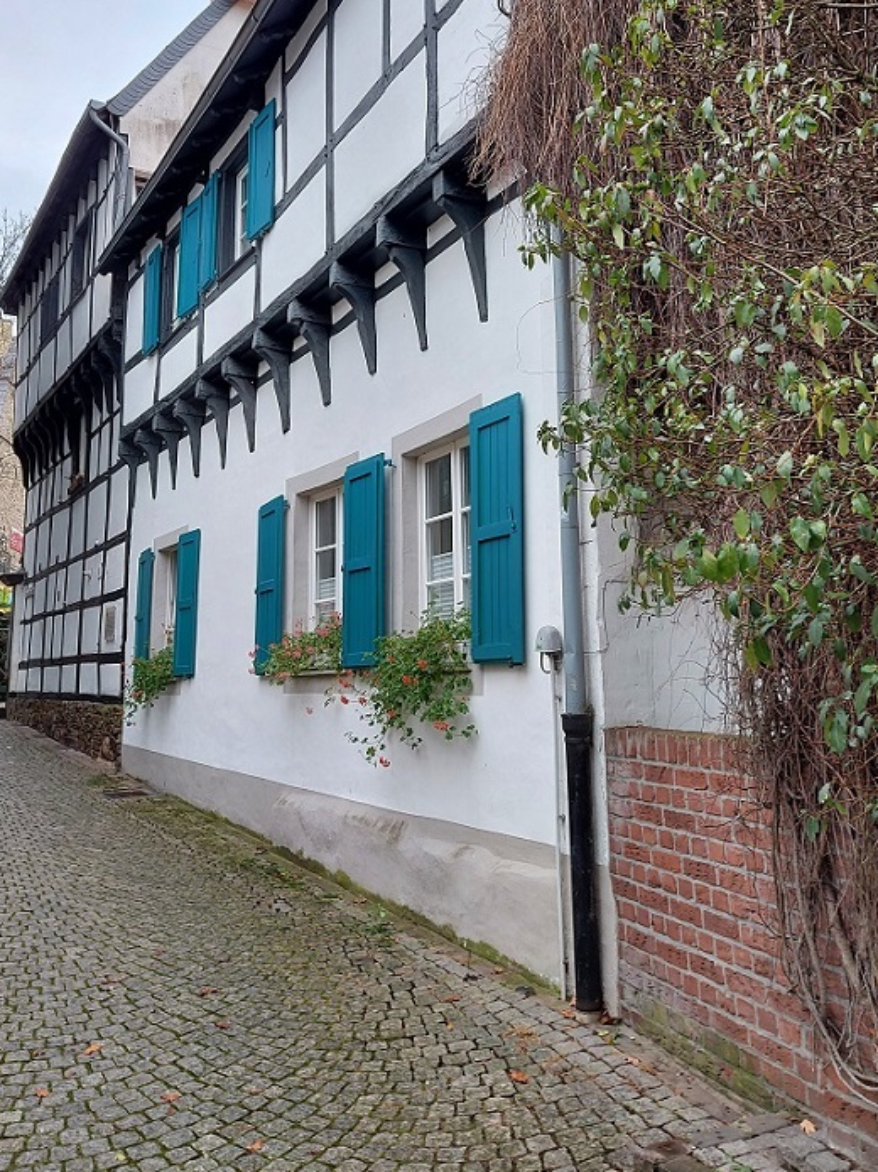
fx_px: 1049
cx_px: 471
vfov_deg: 57.9
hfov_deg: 45.4
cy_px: 466
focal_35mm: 31
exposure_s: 1/122
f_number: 1.8
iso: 32
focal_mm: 5.23
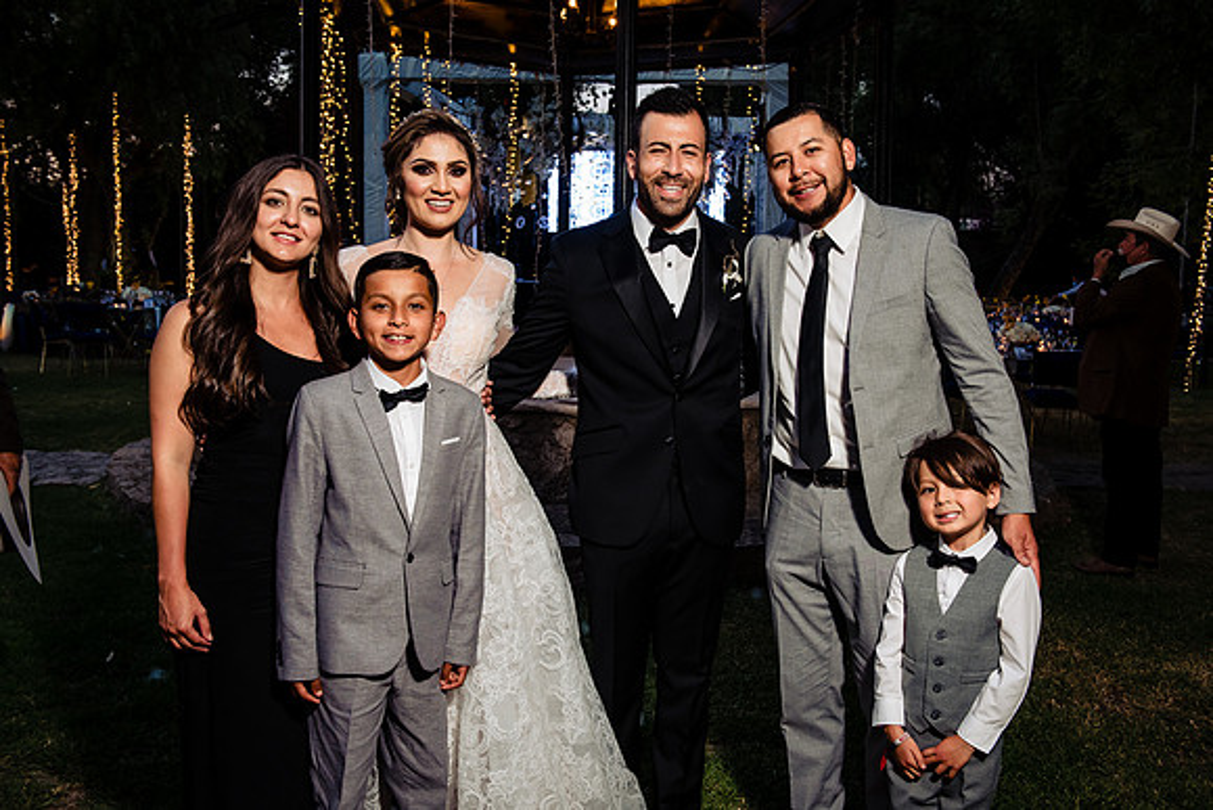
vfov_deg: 37.9
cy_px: 405
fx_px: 1180
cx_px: 606
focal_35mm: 35
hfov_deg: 54.4
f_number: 6.3
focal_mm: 35
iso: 1250
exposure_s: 1/200
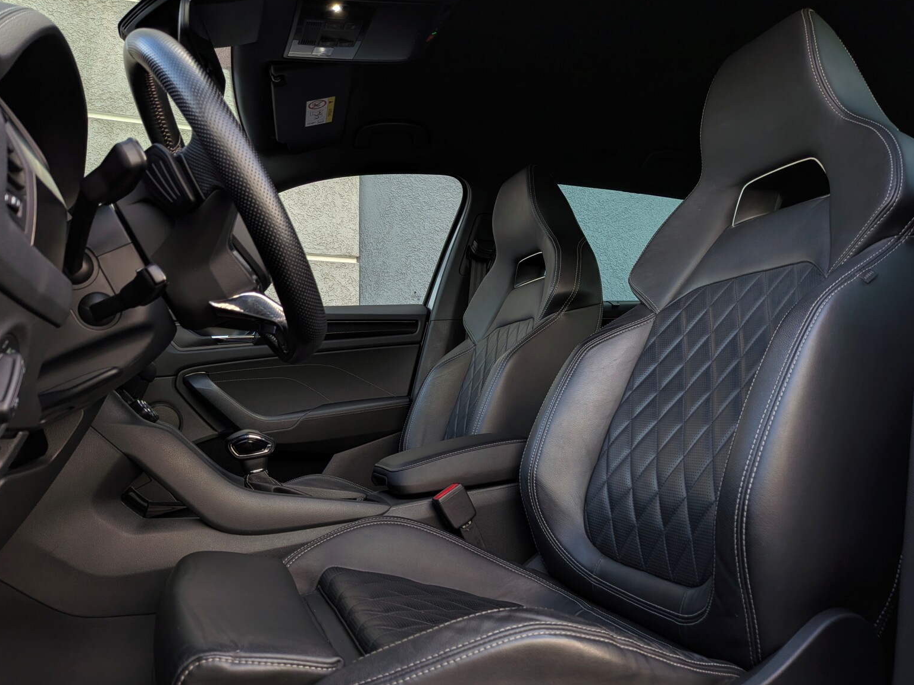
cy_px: 339
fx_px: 660
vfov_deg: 54.9
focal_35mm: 25
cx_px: 449
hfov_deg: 69.4
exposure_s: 1/191
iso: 30
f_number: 1.7
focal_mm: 4.53
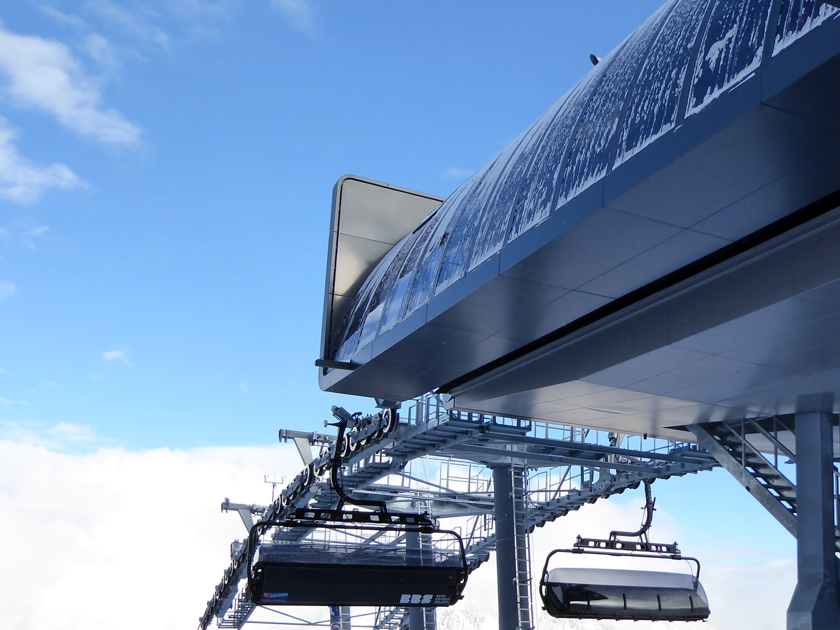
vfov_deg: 34.6
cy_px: 452
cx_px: 530
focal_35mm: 41
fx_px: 995
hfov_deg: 45.3
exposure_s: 1/640
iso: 125
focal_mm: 4.3
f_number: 3.3
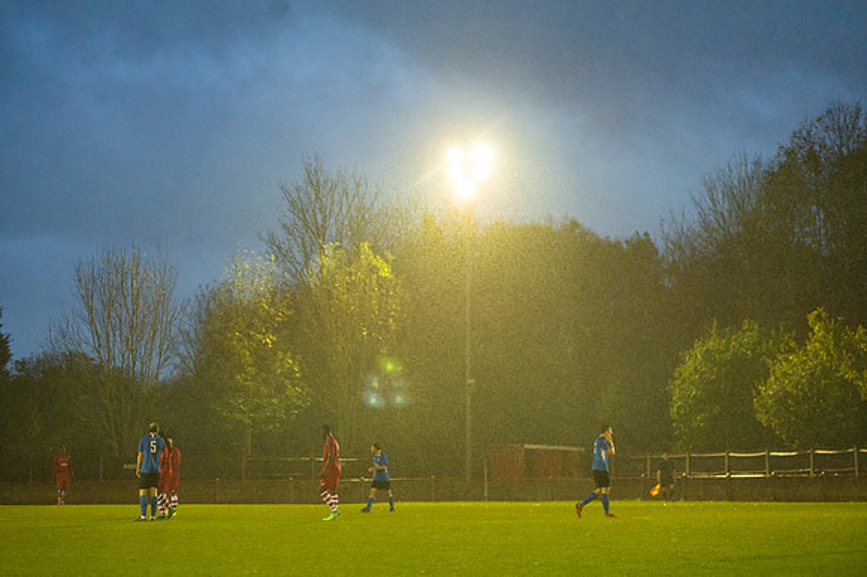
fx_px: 2888
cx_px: 434
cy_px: 288
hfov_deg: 17.1
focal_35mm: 120
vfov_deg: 11.4
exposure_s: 1/1000
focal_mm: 120
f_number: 2.8
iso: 5000
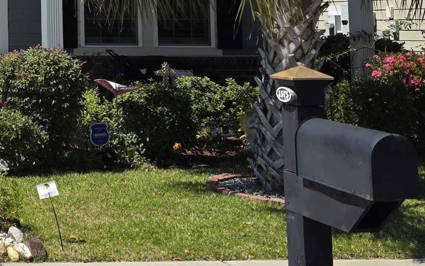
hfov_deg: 22.3
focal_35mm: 80
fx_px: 927
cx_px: -171
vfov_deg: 15.7
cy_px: -54
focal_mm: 6.3
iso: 80
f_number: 1.7
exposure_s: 1/7626
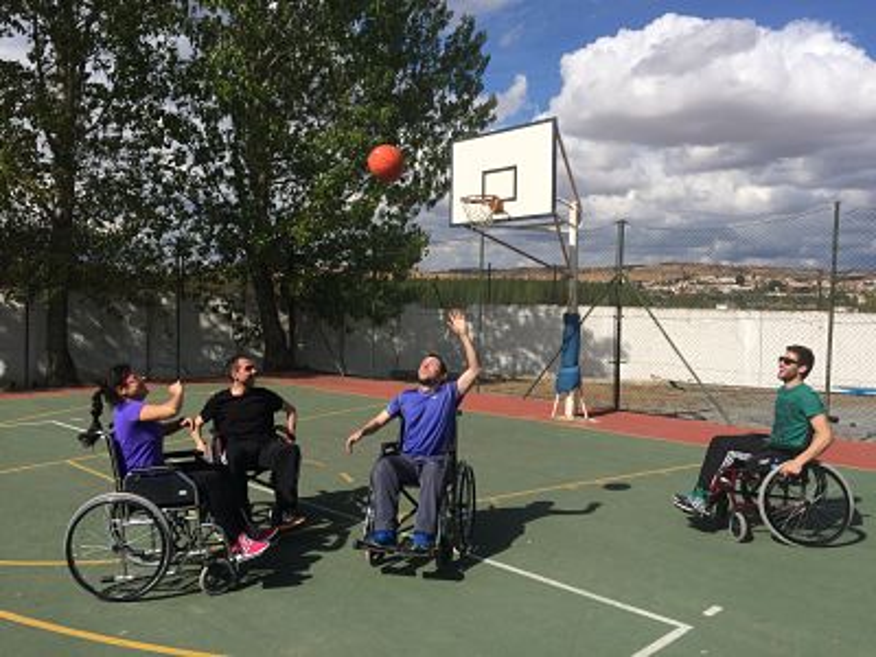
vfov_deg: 48.2
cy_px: 328
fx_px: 734
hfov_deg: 61.7
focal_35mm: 29
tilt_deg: -2.3
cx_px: 438
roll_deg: -1.0
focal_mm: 4.15
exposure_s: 1/4115
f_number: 2.2
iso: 32
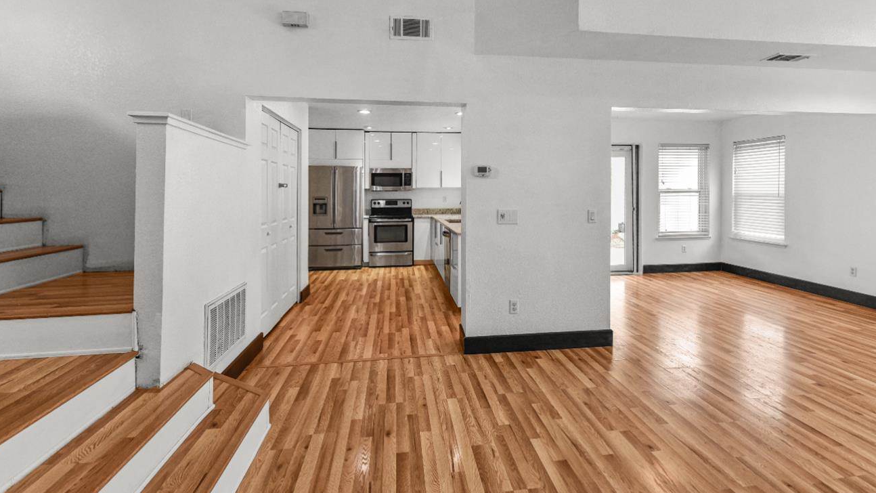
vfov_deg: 63.9
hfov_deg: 95.9
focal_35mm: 17
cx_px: 458
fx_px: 395
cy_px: 240
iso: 400
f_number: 5.6
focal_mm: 14
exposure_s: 1/125
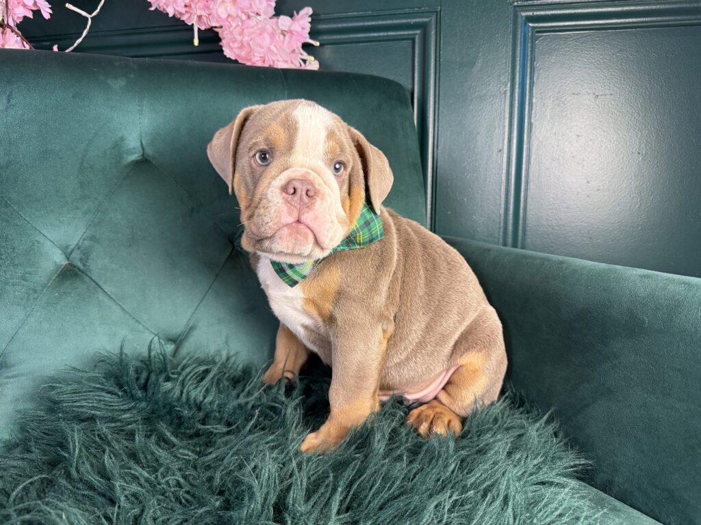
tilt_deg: -9.2
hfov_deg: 71.6
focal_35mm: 24
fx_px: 486
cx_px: 350
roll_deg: +0.6
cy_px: 262
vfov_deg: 56.8
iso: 320
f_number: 1.78
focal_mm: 6.76
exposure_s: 1/120
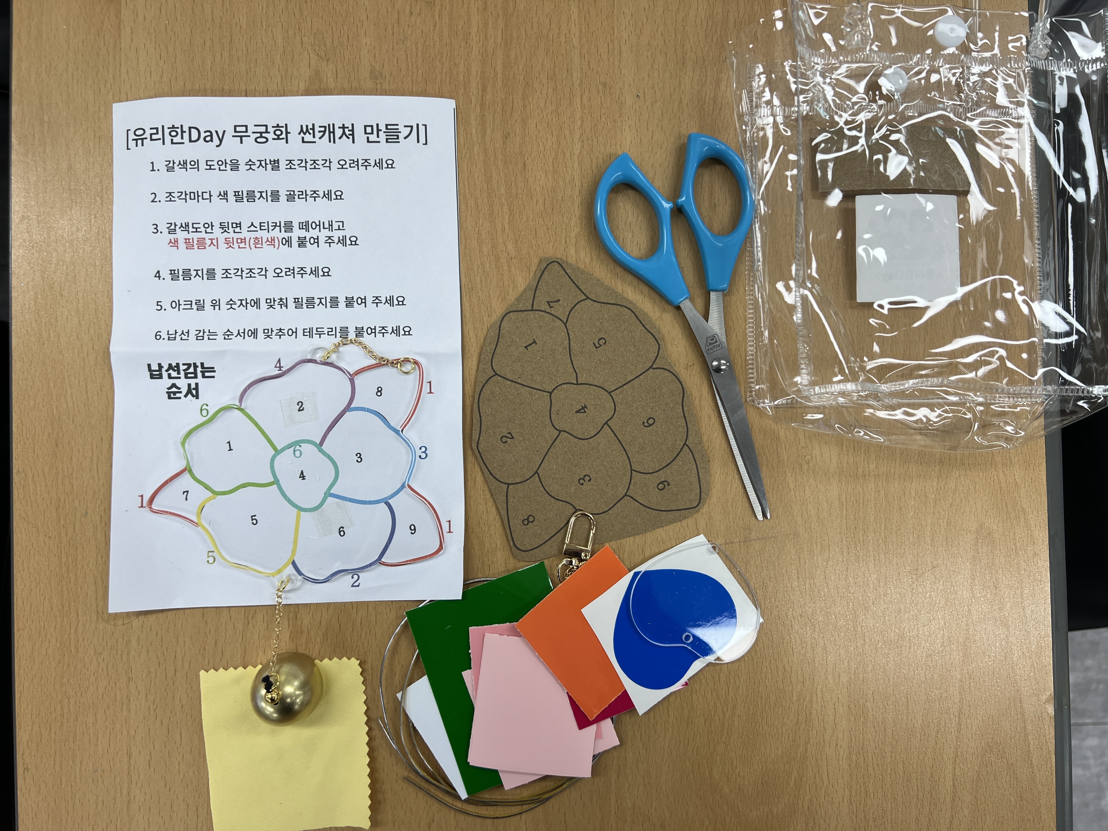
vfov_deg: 53.1
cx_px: 554
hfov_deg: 67.3
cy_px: 416
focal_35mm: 26
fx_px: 832
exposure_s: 1/201
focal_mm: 5.7
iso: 40
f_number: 1.5
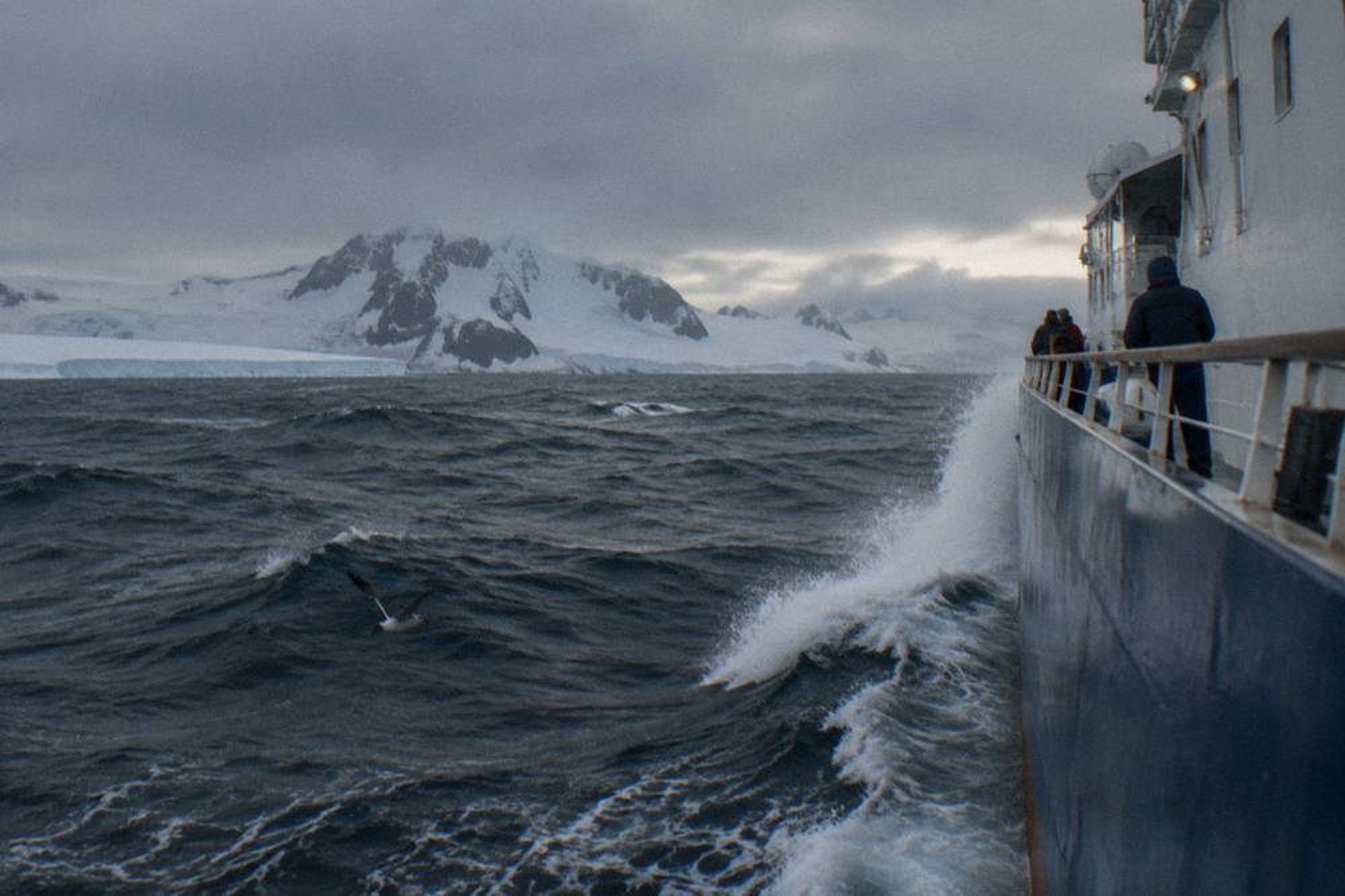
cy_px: 448
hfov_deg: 54.5
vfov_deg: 37.8
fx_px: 1307
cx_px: 672
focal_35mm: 35
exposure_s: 1/400
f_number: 7.1
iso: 400
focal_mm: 35
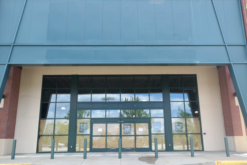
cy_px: 82
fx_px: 206
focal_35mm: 30
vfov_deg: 43.6
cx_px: 124
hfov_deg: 61.9
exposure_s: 1/125
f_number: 4
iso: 100
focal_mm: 20
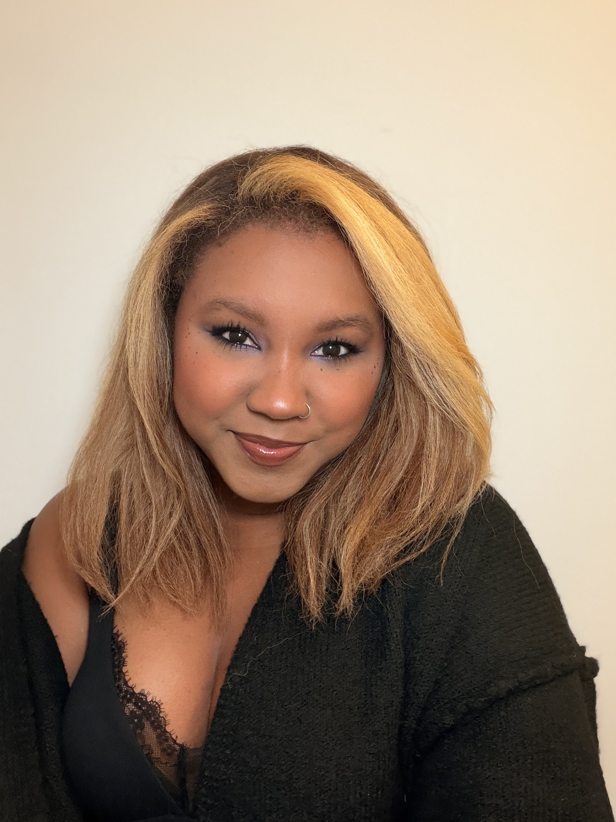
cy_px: 411
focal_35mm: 30
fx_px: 712
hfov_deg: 46.8
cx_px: 308
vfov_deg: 60.0
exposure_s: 1/30
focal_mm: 2.71
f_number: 1.9
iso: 320
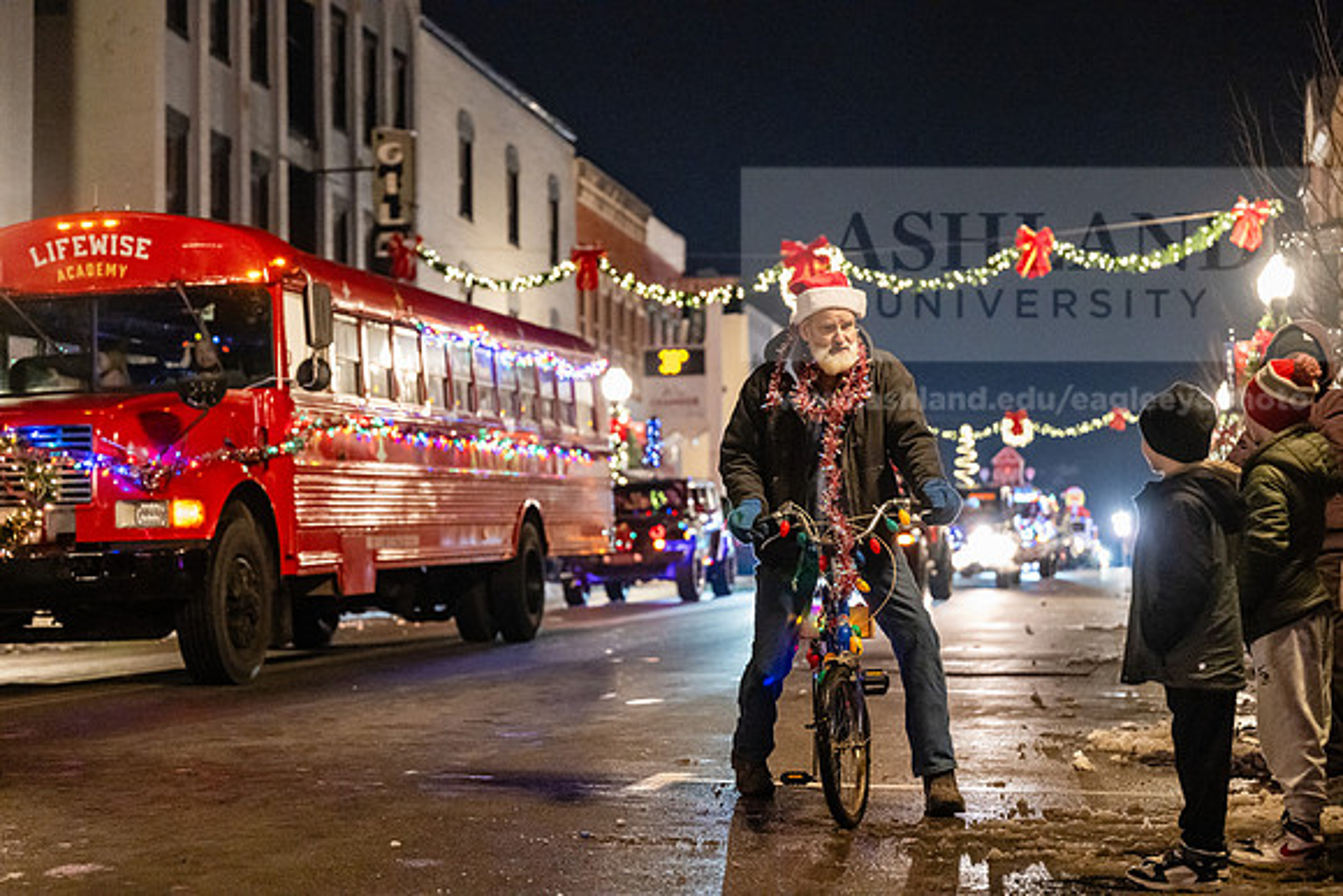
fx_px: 2612
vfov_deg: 19.5
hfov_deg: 28.8
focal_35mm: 70
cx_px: 672
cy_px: 448
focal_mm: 70
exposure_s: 1/160
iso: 8000
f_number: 2.8
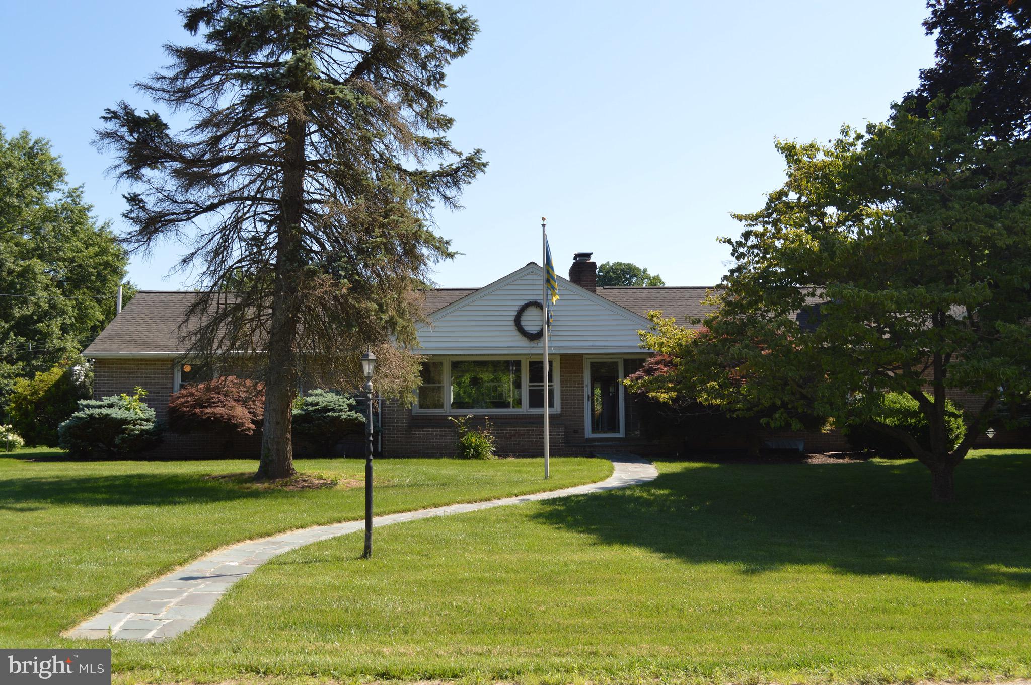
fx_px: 1030
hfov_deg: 53.2
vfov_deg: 36.8
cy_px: 342
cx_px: 516
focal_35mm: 36
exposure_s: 1/200
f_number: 7.1
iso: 100
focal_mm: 24
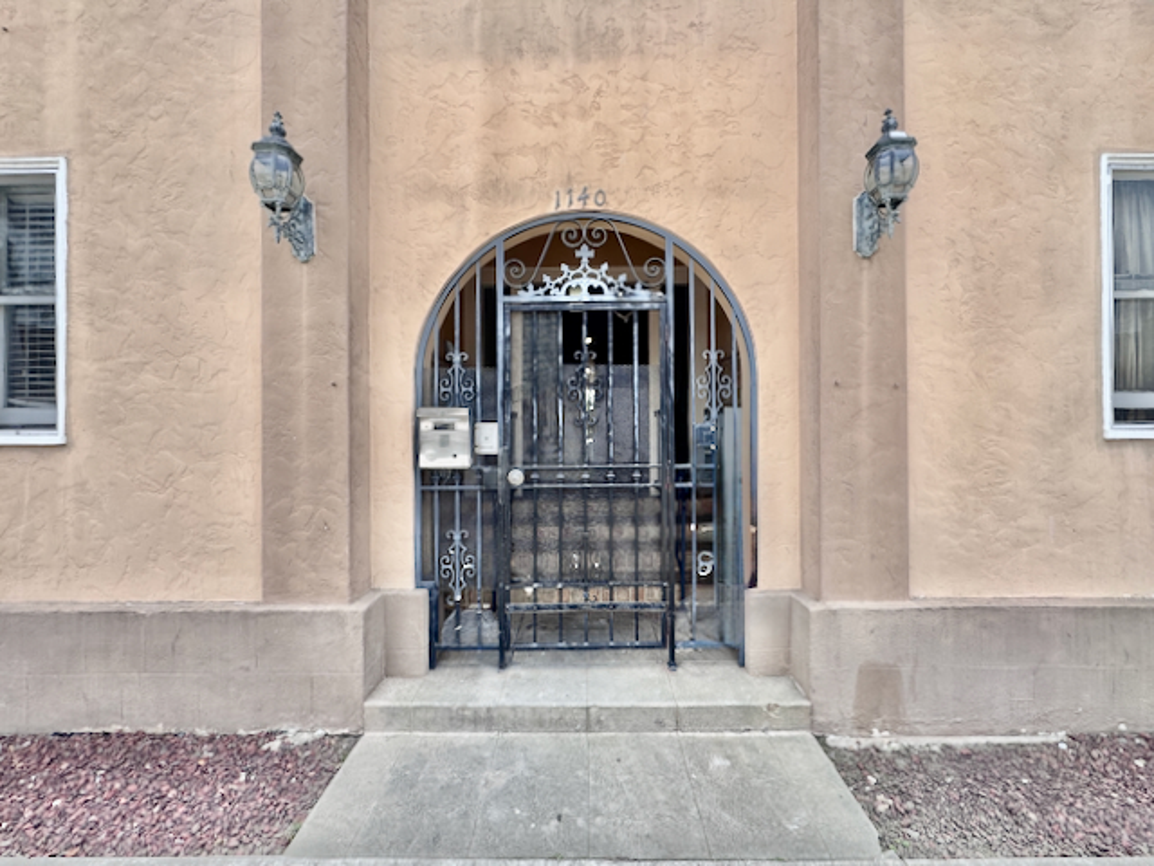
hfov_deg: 102.1
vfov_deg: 85.7
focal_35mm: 14
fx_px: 467
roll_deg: +1.0
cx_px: 577
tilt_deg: -2.3
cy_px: 433
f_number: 2.2
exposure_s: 1/512
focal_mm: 2.22
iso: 40
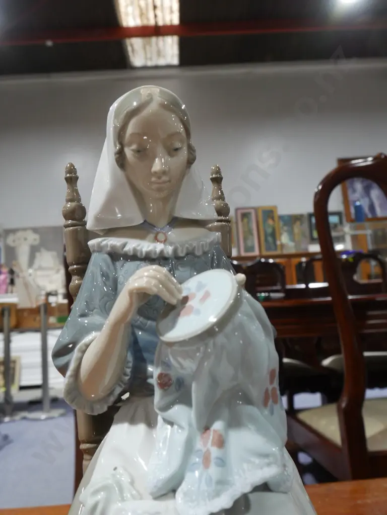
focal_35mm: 28
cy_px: 258
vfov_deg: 63.4
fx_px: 417
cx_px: 194
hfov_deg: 49.7
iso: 1600
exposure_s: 1/60
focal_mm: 14
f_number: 8
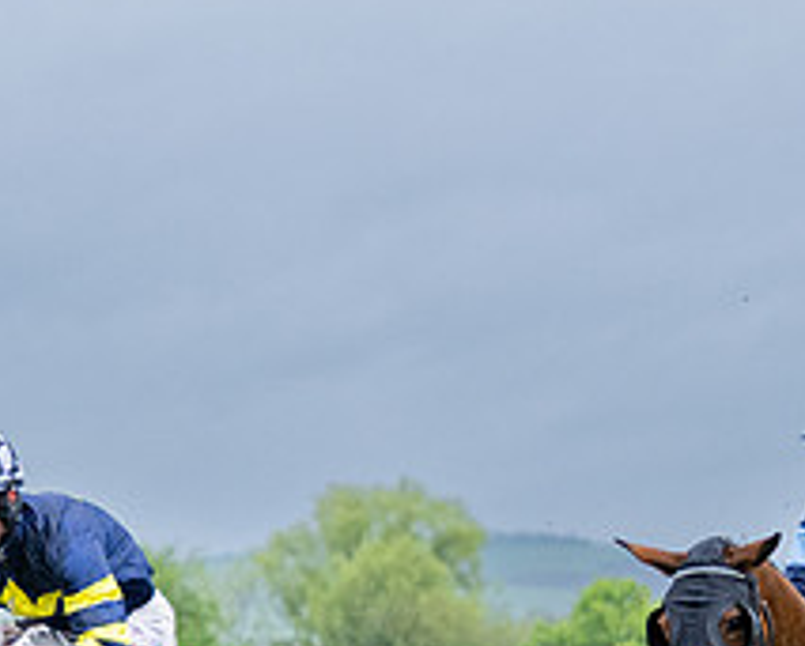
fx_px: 6966
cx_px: 229
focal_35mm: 292
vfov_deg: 5.3
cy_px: 846
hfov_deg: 6.6
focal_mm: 87
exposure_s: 1/1600
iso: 1000
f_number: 4
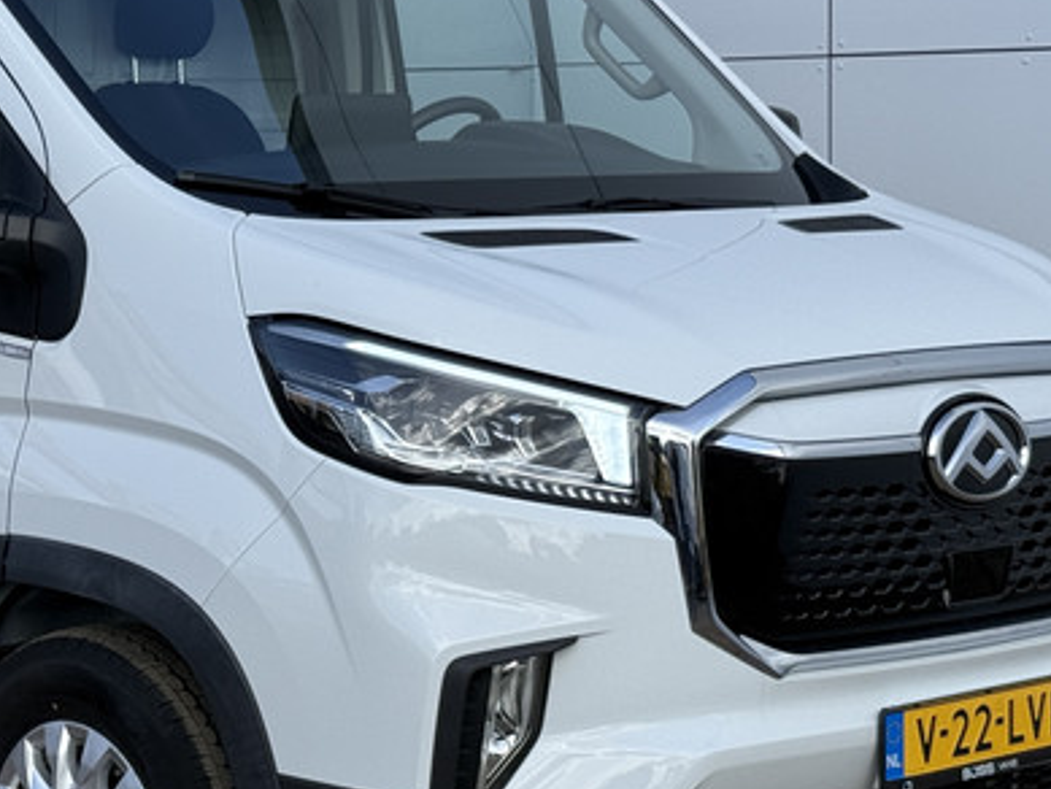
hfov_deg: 17.4
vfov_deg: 13.3
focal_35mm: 111
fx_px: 3371
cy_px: 353
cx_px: 49
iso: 64
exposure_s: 1/3226
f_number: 1.78
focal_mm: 6.76
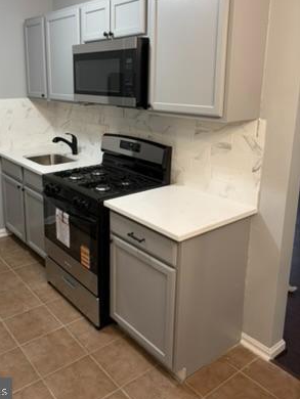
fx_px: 369
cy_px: 159
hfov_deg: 43.9
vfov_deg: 56.3
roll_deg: +0.7
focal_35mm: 32
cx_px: 117
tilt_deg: -13.0
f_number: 1.6
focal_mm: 5.96
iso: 160
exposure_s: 1/60
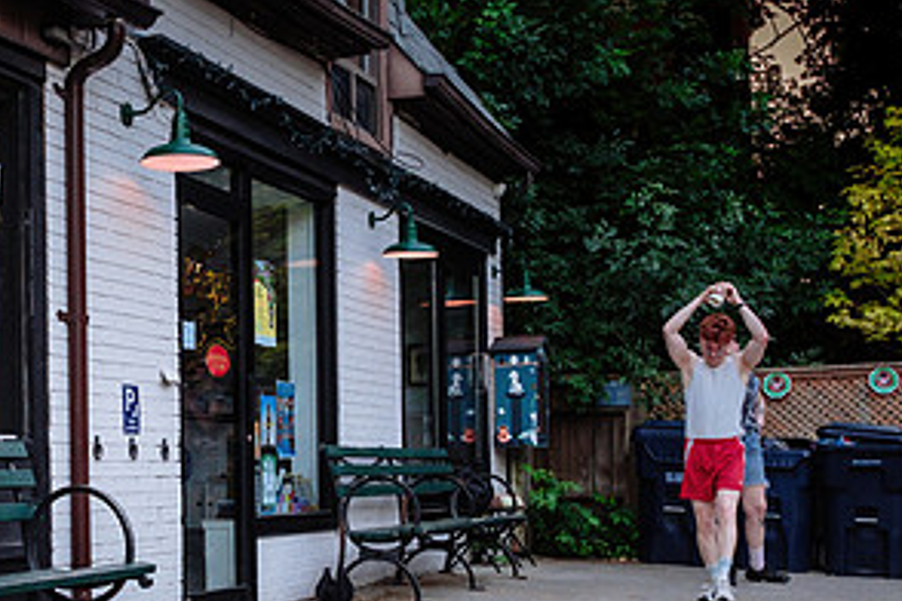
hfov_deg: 30.1
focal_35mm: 64
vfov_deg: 21.1
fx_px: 1603
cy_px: 424
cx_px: 95
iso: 500
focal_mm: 17
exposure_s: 1/1000
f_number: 1.8
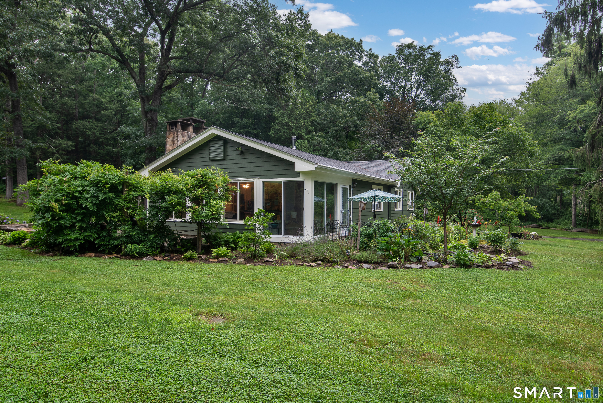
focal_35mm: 22
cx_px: 302
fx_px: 369
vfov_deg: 57.3
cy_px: 202
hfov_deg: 78.6
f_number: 7.1
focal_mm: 22
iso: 250
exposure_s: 1/10
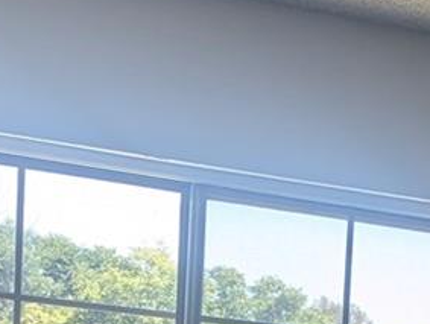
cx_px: 559
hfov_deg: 14.0
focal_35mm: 135
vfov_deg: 9.8
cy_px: 745
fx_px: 1679
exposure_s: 1/213
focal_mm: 6.81
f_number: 1.85
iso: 39
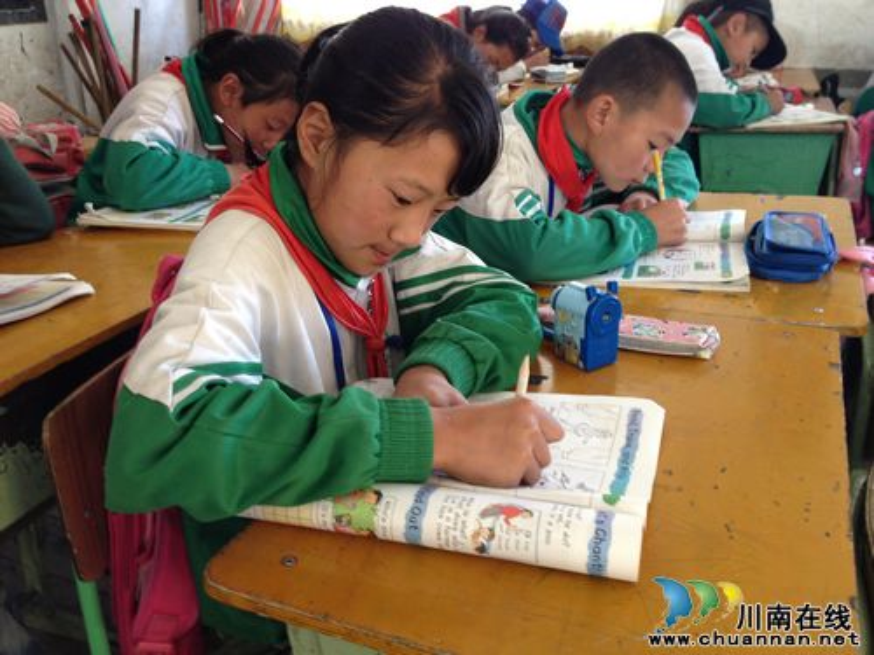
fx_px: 884
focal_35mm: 35
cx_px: 437
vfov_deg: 40.7
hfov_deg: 52.6
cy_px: 328
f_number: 2.4
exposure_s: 1/20
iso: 100
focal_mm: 4.28
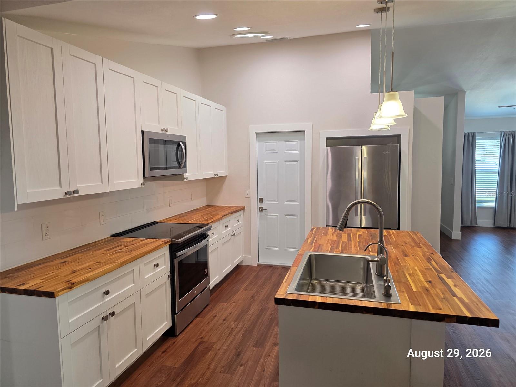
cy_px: 194
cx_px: 258
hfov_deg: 73.9
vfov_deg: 58.9
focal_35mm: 23
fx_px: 343
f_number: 1.7
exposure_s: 1/120
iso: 125
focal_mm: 6.3
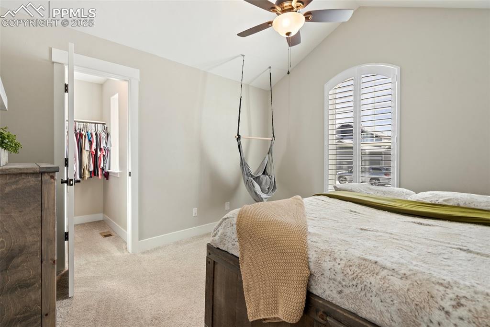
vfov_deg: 73.7
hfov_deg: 96.8
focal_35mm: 16
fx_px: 218
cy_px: 164
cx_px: 245
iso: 50
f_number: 6.7
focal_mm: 16
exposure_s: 1/3
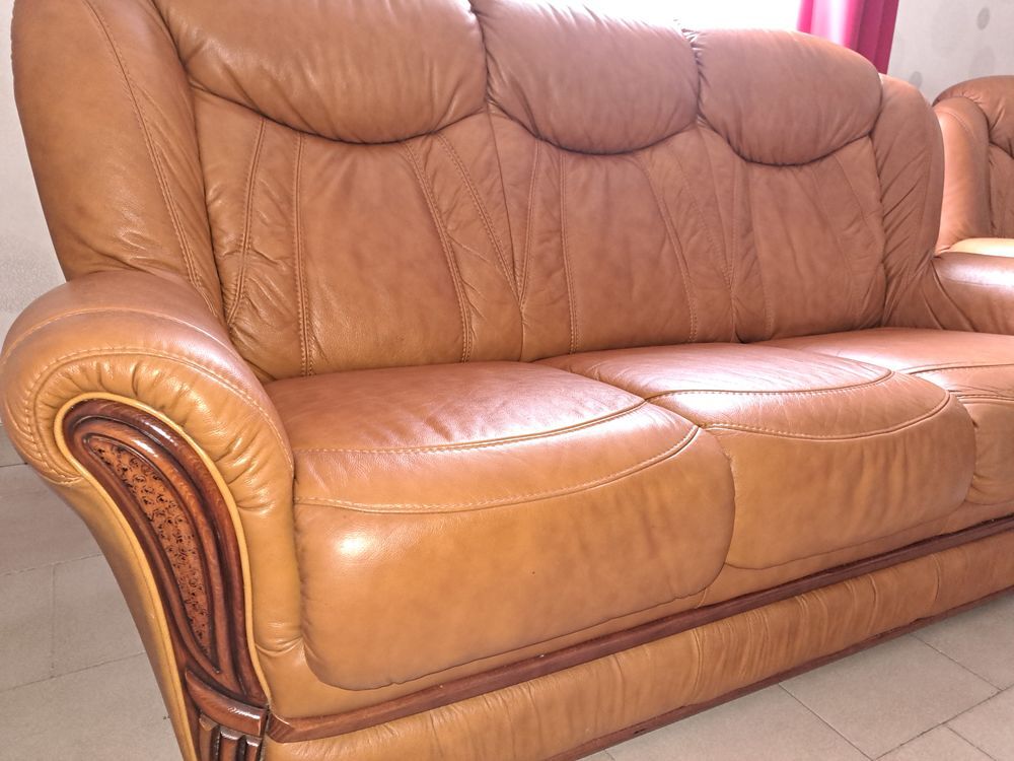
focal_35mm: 24
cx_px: 507
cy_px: 380
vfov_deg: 56.8
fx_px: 703
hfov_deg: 71.6
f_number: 1.8
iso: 500
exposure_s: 1/33
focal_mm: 5.23
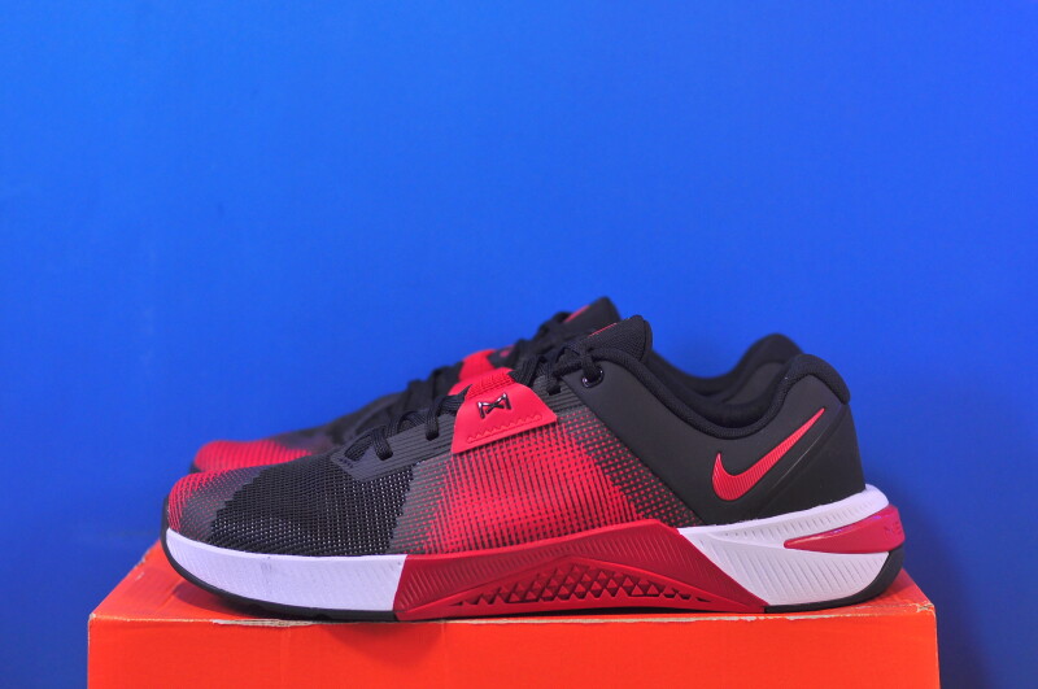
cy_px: 344
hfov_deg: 27.0
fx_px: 2159
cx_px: 519
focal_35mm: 75
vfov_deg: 18.1
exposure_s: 1/320
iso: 250
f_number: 2.8
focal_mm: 50
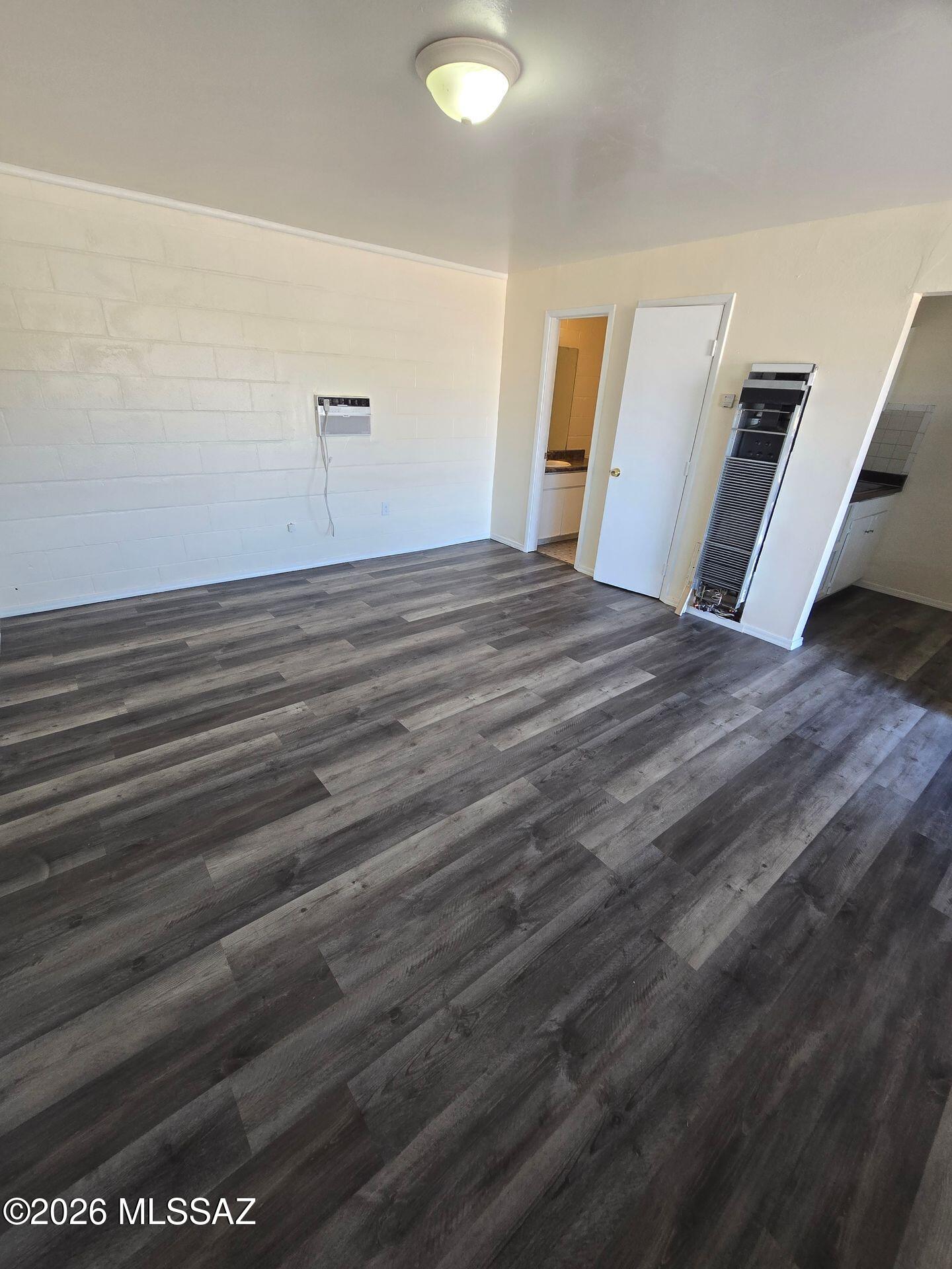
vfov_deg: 106.2
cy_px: 634
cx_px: 476
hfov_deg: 89.9
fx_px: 477
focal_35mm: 13
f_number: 2.2
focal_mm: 2.2
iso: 100
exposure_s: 1/60
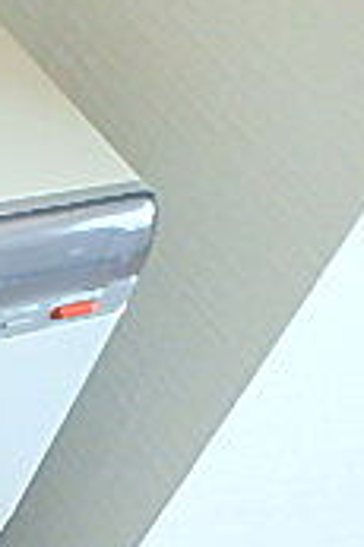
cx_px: -367
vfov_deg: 24.5
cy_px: 474
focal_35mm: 81
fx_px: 1231
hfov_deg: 14.1
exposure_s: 1/30
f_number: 3.5
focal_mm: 3.7
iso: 400
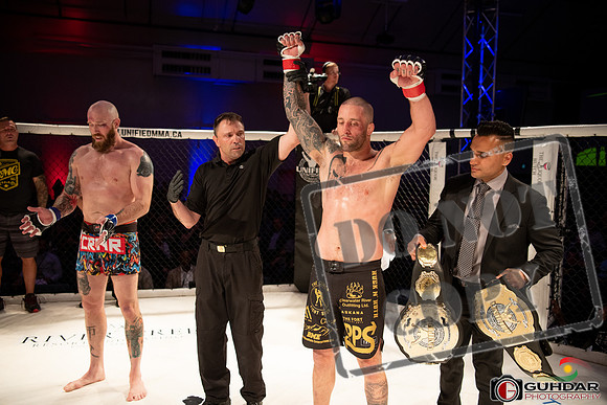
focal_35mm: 29
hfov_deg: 63.6
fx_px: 489
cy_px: 202
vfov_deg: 45.0
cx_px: 304
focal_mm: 29
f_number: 2.8
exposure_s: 1/1000
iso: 800
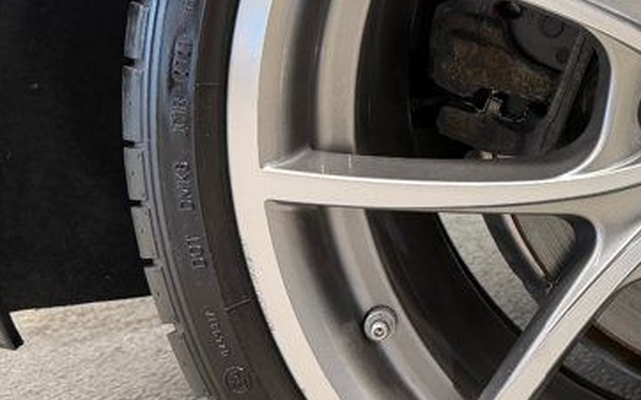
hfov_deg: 25.2
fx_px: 1257
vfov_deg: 18.0
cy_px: 94
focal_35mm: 72
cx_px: 802
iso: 160
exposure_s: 1/120
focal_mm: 6.76
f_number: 1.78
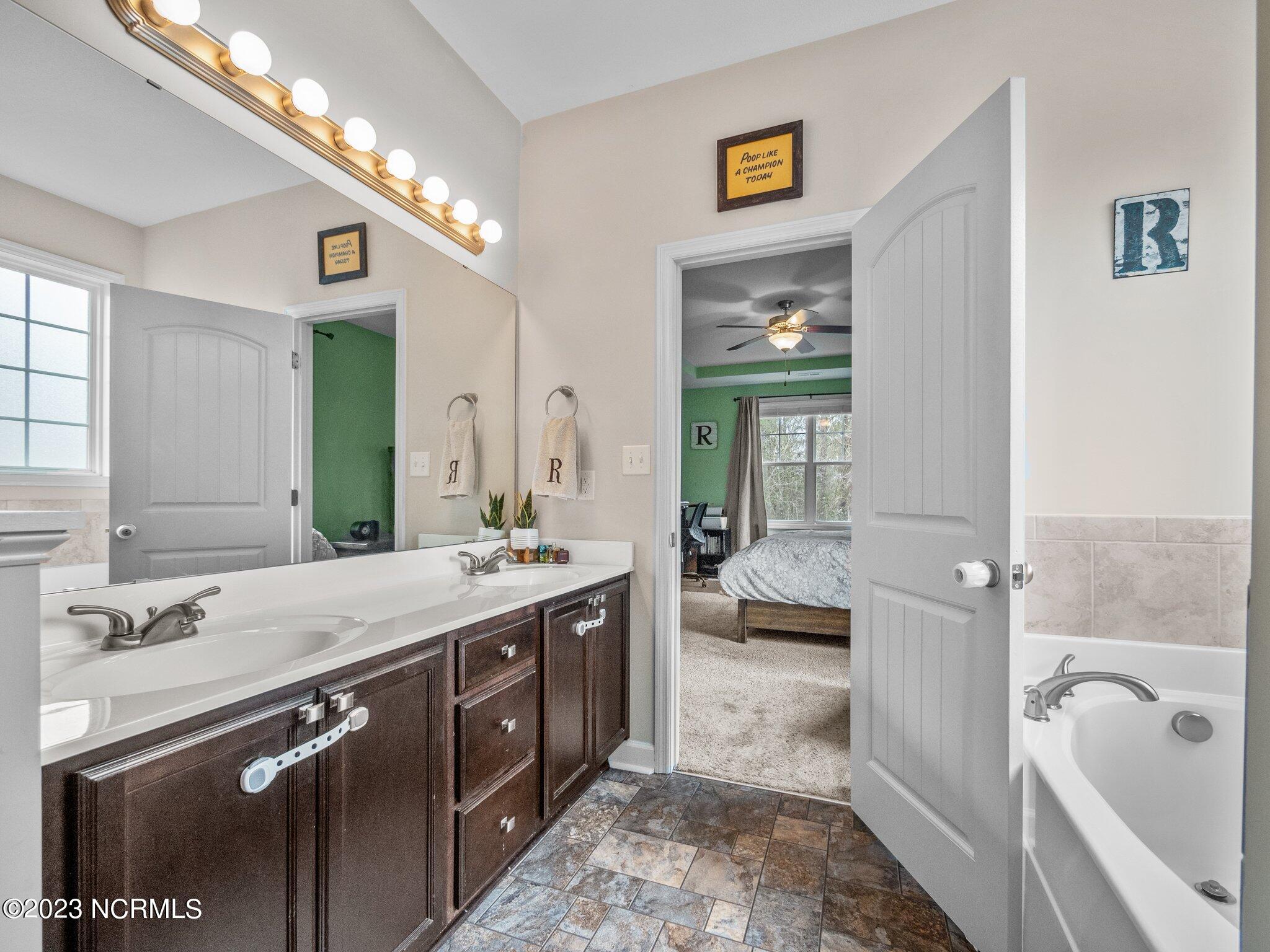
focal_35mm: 14
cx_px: 635
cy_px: 476
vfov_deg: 85.7
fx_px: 514
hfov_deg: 102.1
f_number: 4
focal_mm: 7
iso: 400
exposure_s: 1/20
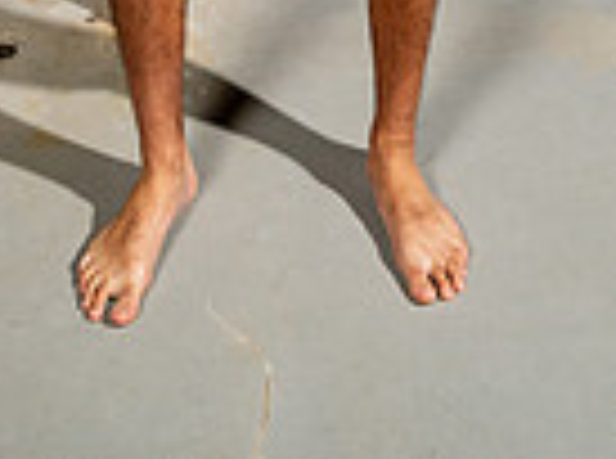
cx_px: 279
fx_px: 1349
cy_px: -549
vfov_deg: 14.6
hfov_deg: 25.7
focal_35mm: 76
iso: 500
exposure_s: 1/125
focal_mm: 24
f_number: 7.1
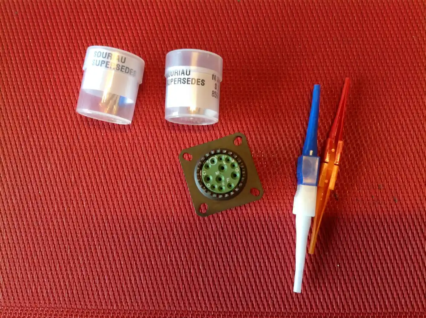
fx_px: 430
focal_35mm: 35
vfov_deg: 40.6
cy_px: 159
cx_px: 213
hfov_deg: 52.7
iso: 50
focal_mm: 4.28
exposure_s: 1/17
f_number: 2.4
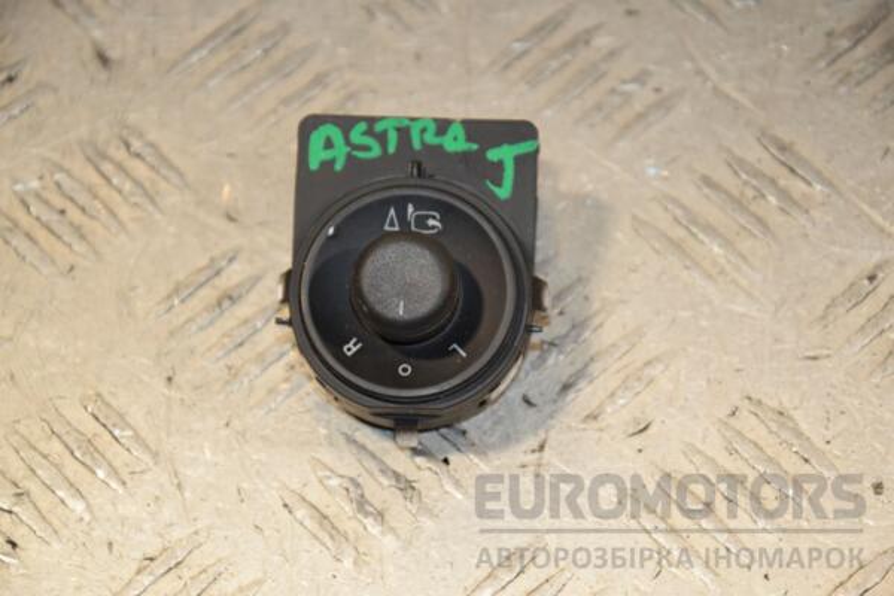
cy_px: 298
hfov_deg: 13.0
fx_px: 3911
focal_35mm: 158
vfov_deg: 8.7
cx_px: 447
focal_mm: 105
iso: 800
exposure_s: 1/200
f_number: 7.1
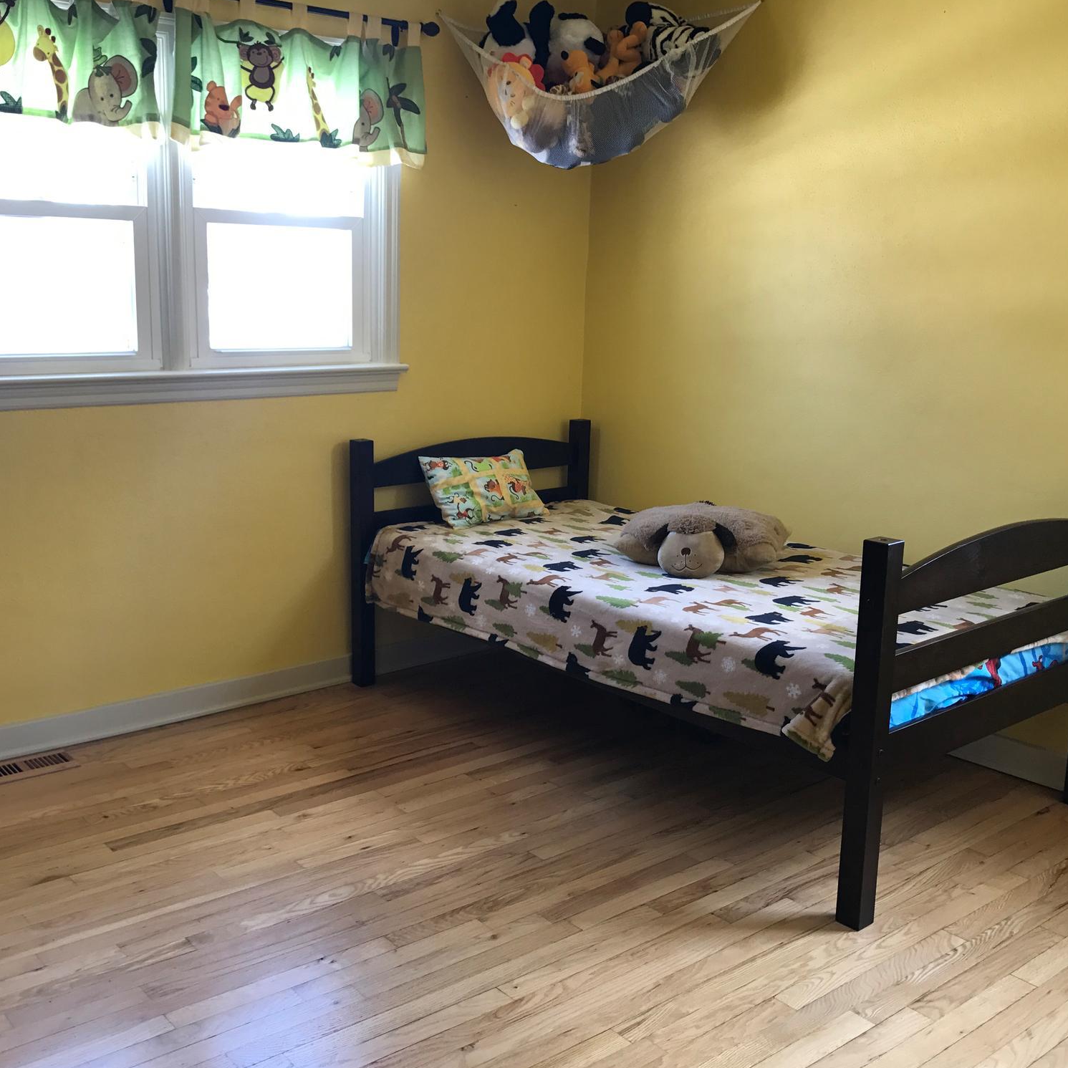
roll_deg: +1.1
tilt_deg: -10.9
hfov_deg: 48.1
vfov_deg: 48.4
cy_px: 546
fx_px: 1187
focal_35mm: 34
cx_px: 423
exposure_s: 1/40
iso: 20
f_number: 1.8
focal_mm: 3.99
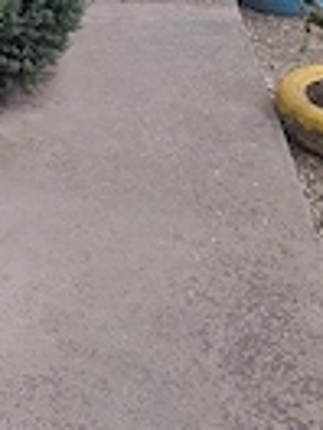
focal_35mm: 76
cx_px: 10
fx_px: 946
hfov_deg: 18.9
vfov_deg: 22.9
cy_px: -124
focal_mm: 4.65
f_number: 1.8
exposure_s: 1/120
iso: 64
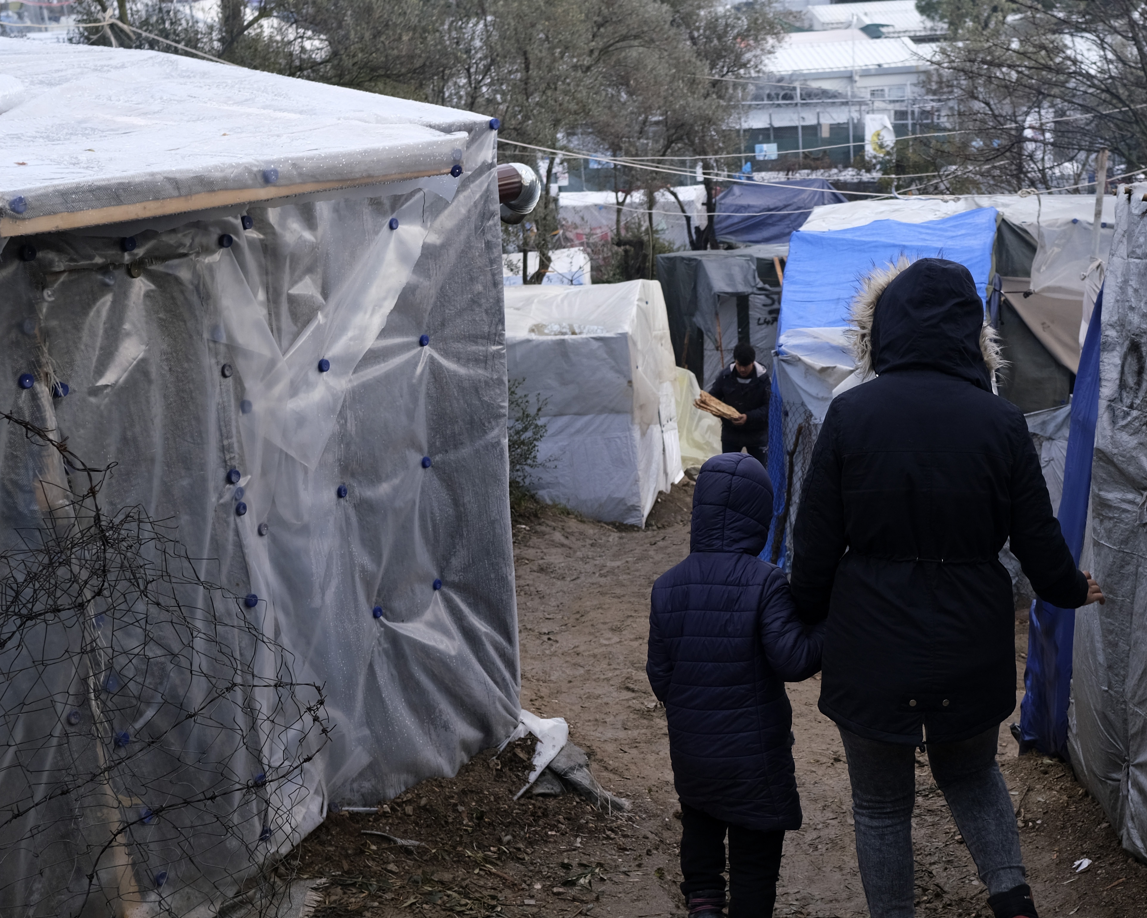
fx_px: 1799
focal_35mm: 53
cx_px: 831
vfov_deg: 28.6
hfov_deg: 34.8
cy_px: 513
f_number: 4
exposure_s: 1/500
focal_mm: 23
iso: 400
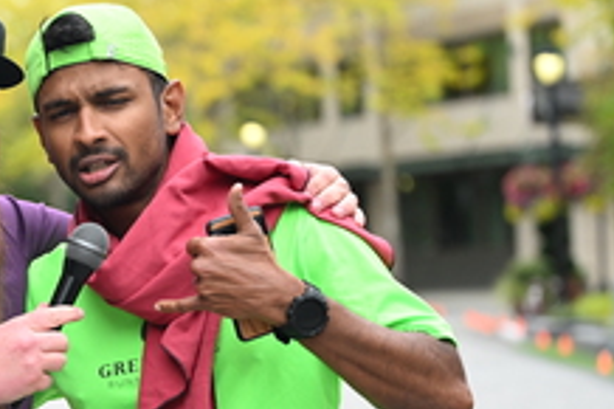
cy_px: 278
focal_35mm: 177
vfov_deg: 7.7
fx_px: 3016
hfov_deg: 11.5
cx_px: 48
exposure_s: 1/1600
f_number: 2.8
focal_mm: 70
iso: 640
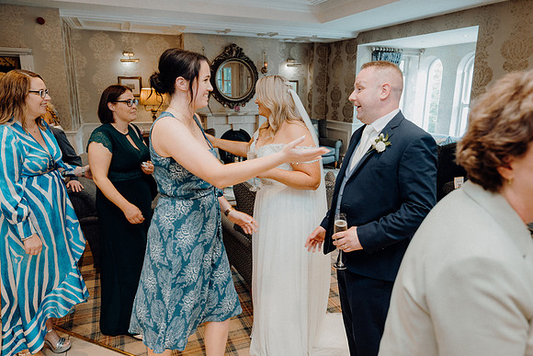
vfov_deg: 51.3
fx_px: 370
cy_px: 178
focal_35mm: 25
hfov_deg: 71.5
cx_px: 266
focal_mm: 25
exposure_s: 1/160
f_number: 3.5
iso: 1600
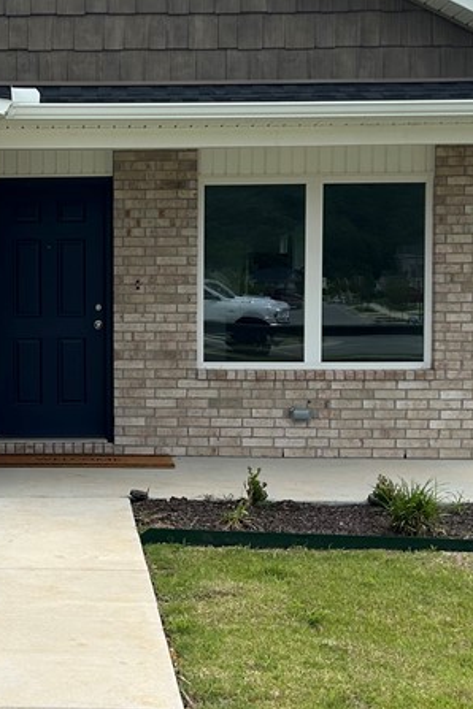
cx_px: 30
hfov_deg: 21.3
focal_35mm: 62
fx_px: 1222
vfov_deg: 32.4
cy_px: 328
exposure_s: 1/3968
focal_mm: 5.7
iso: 50
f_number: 1.5
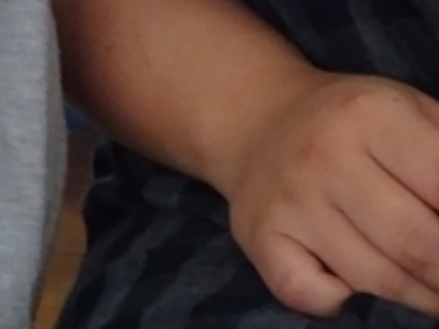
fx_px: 2676
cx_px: -46
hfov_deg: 9.3
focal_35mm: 211
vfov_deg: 6.7
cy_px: -446
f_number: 4
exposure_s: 1/60
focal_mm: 6.37
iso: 500
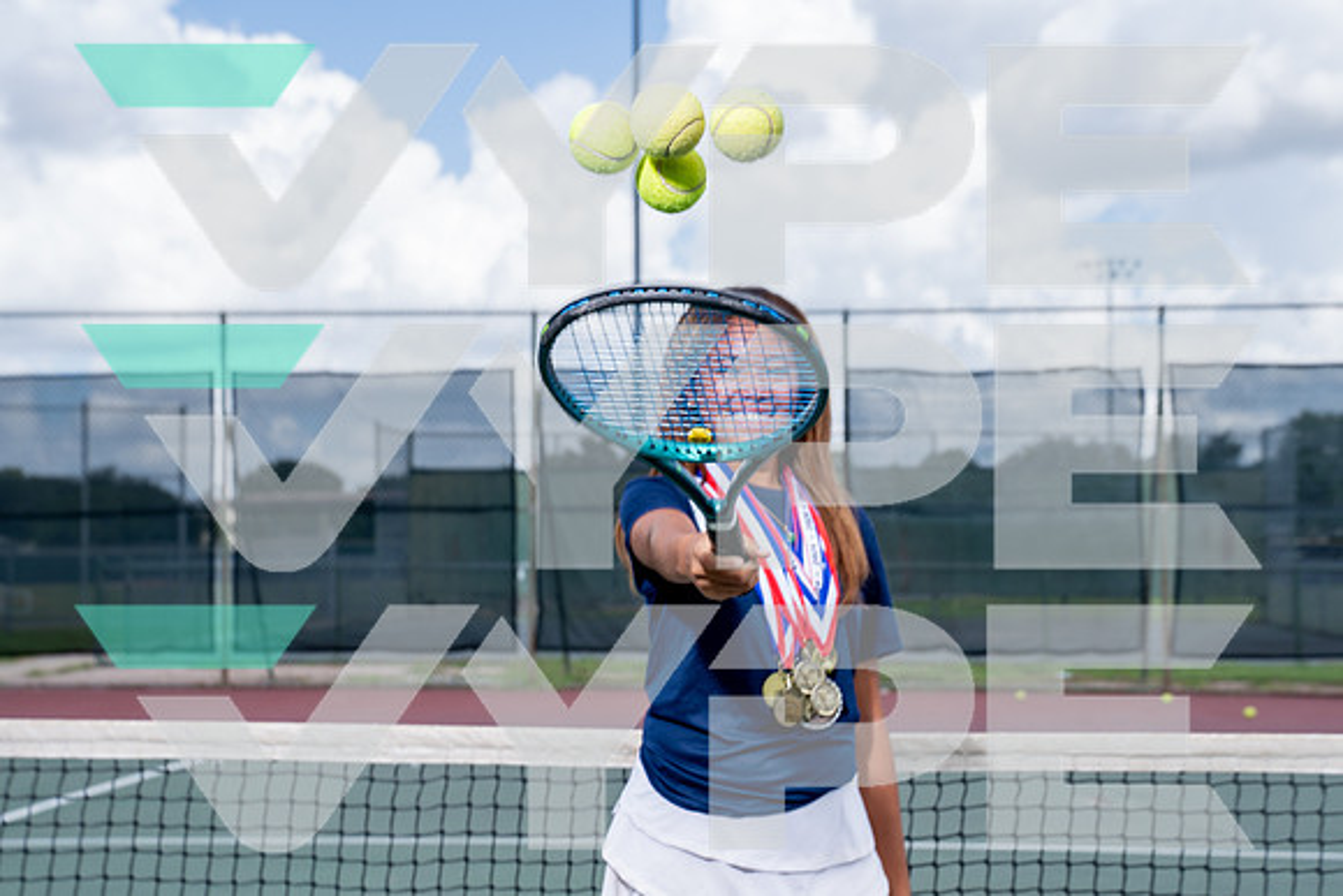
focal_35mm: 71
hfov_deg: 28.5
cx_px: 672
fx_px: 2649
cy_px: 448
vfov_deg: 19.2
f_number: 7.1
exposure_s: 1/250
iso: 100
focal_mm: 65
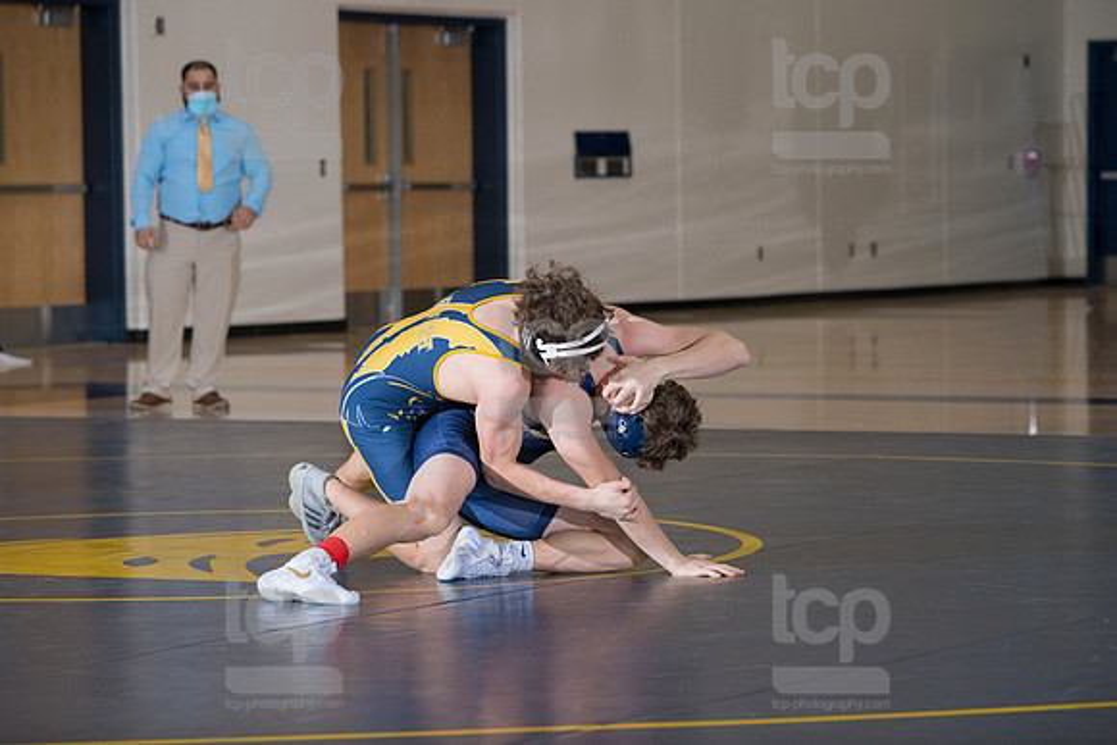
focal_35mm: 155
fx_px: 4810
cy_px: 372
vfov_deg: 8.9
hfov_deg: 13.2
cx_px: 558
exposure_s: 1/250
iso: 1250
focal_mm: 155
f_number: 5.6
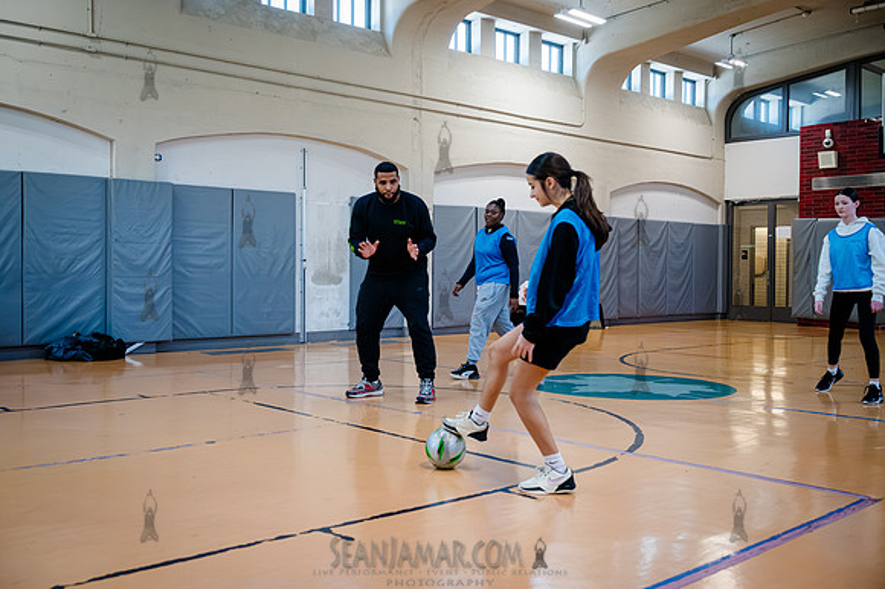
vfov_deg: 37.8
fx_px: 860
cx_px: 442
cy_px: 294
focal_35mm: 35
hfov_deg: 54.5
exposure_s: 1/1000
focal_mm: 35
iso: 8000
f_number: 4
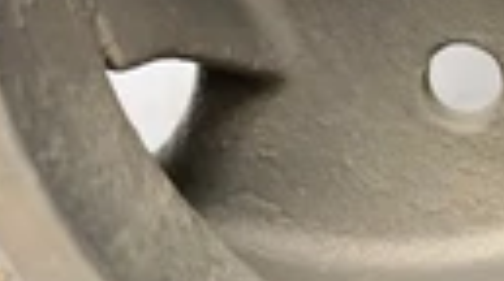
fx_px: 1174
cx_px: 629
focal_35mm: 88
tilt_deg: -63.4
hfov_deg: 22.1
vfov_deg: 12.7
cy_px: -183
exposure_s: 1/60
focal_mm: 4.25
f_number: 1.8
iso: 250
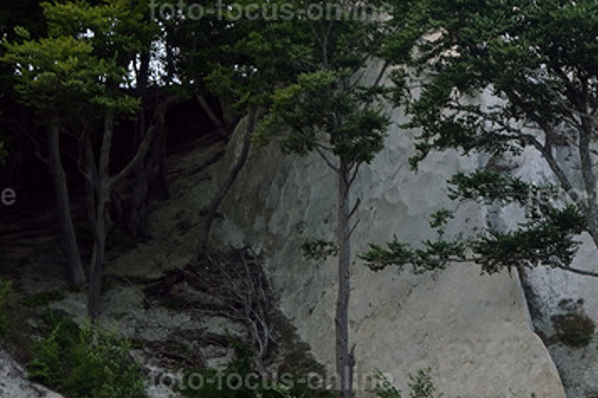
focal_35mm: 213
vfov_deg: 6.4
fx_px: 3536
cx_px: 580
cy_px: 157
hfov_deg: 9.6
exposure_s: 1/250
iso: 100
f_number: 3.5
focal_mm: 27.24
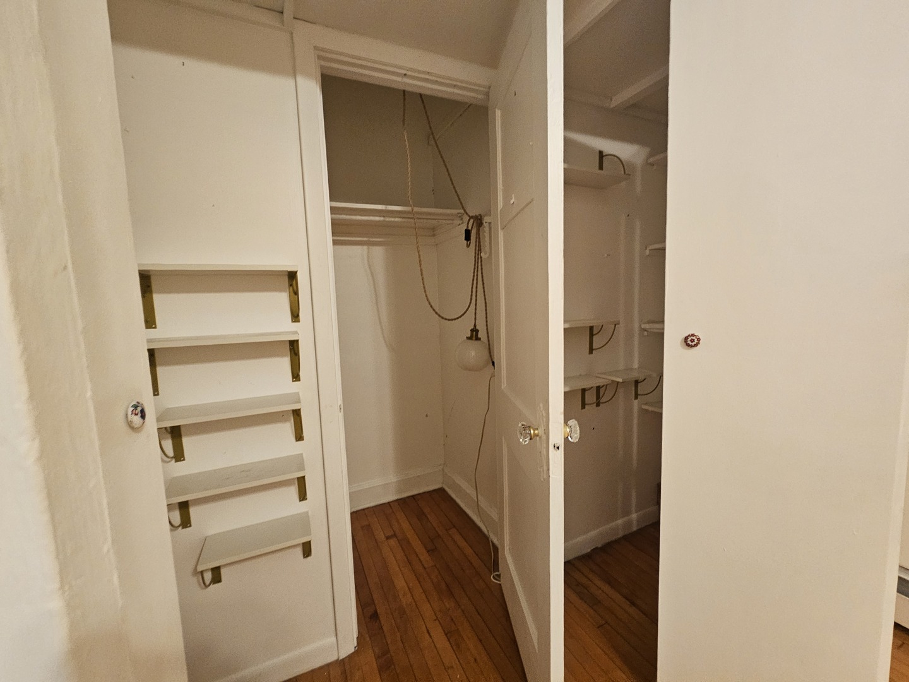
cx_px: 454
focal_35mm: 13
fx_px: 341
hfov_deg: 106.2
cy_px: 341
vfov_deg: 89.9
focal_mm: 2.2
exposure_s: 1/40
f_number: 2.2
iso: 320
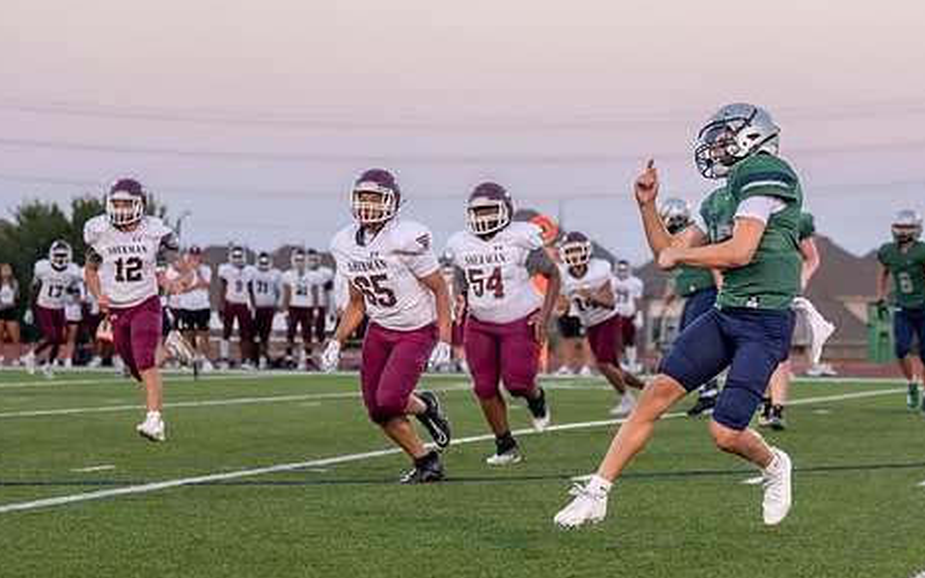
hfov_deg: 14.0
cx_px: 755
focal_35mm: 148
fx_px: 3731
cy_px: 310
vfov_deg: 8.9
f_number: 2.8
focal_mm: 70
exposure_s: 1/1000
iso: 800
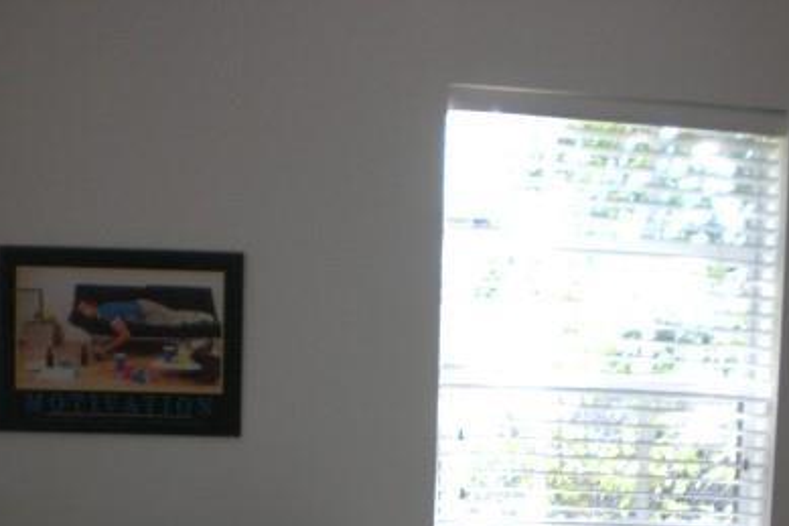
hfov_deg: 31.0
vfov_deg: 20.0
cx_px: 357
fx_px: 1424
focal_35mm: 65
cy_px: 581
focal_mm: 6.3
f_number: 3.1
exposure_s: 1/60
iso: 200
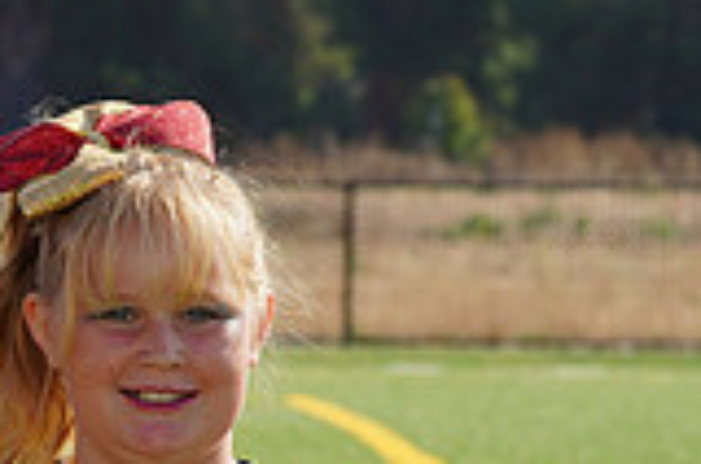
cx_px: -44
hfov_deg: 3.8
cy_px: 749
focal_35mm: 544
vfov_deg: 2.5
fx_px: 10572
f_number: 11
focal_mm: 150
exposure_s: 1/160
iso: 100
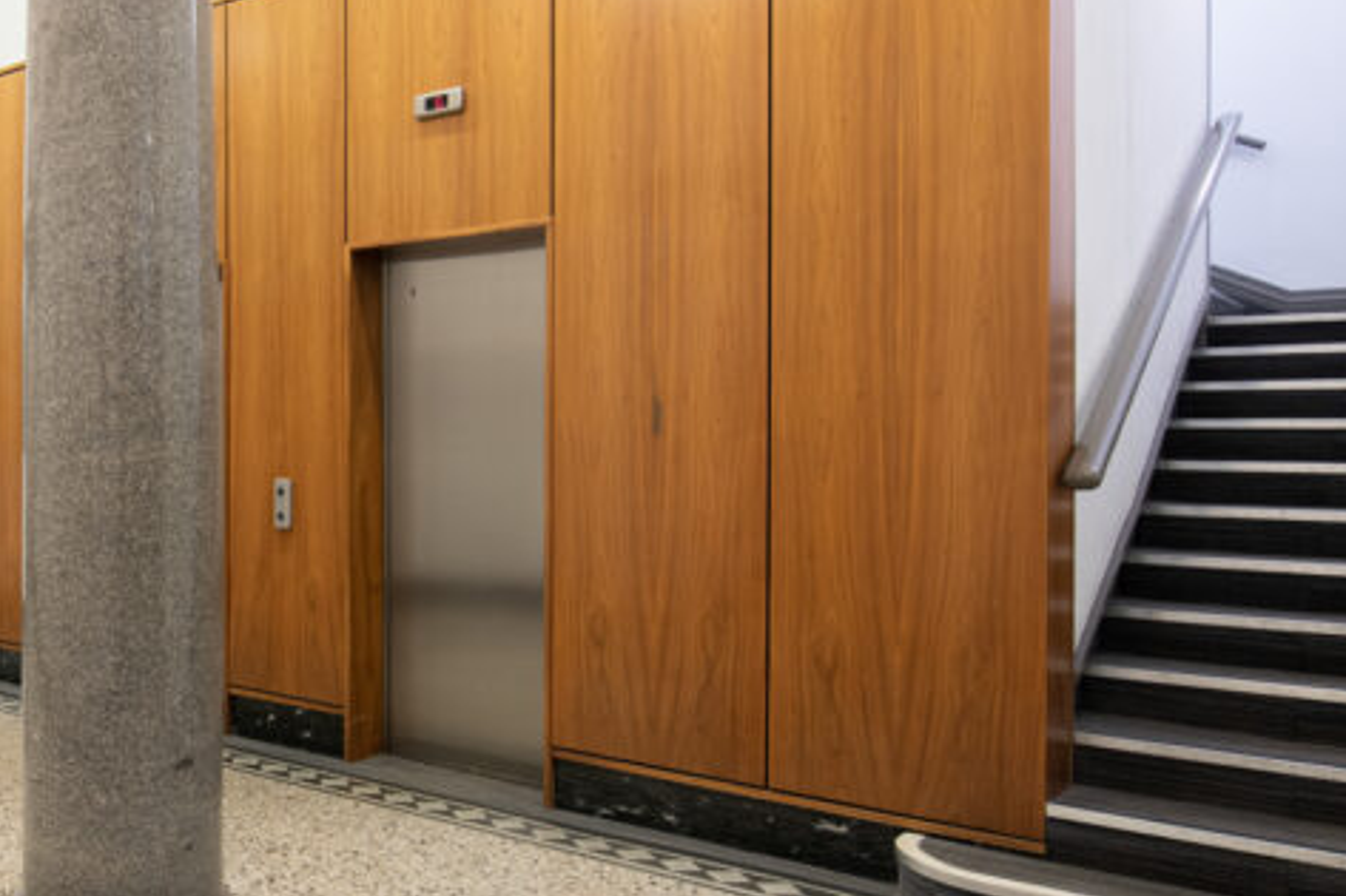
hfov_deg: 51.1
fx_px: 1233
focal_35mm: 33
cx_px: 151
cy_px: 494
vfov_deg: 39.9
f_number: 8
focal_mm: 15
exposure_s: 1/5
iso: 400
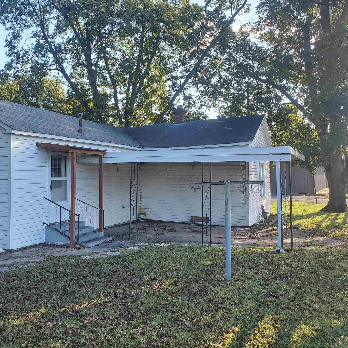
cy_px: 172
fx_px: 375
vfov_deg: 49.7
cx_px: 123
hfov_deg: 49.1
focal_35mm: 33
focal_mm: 4.3
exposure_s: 1/326
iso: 50
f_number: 2.4
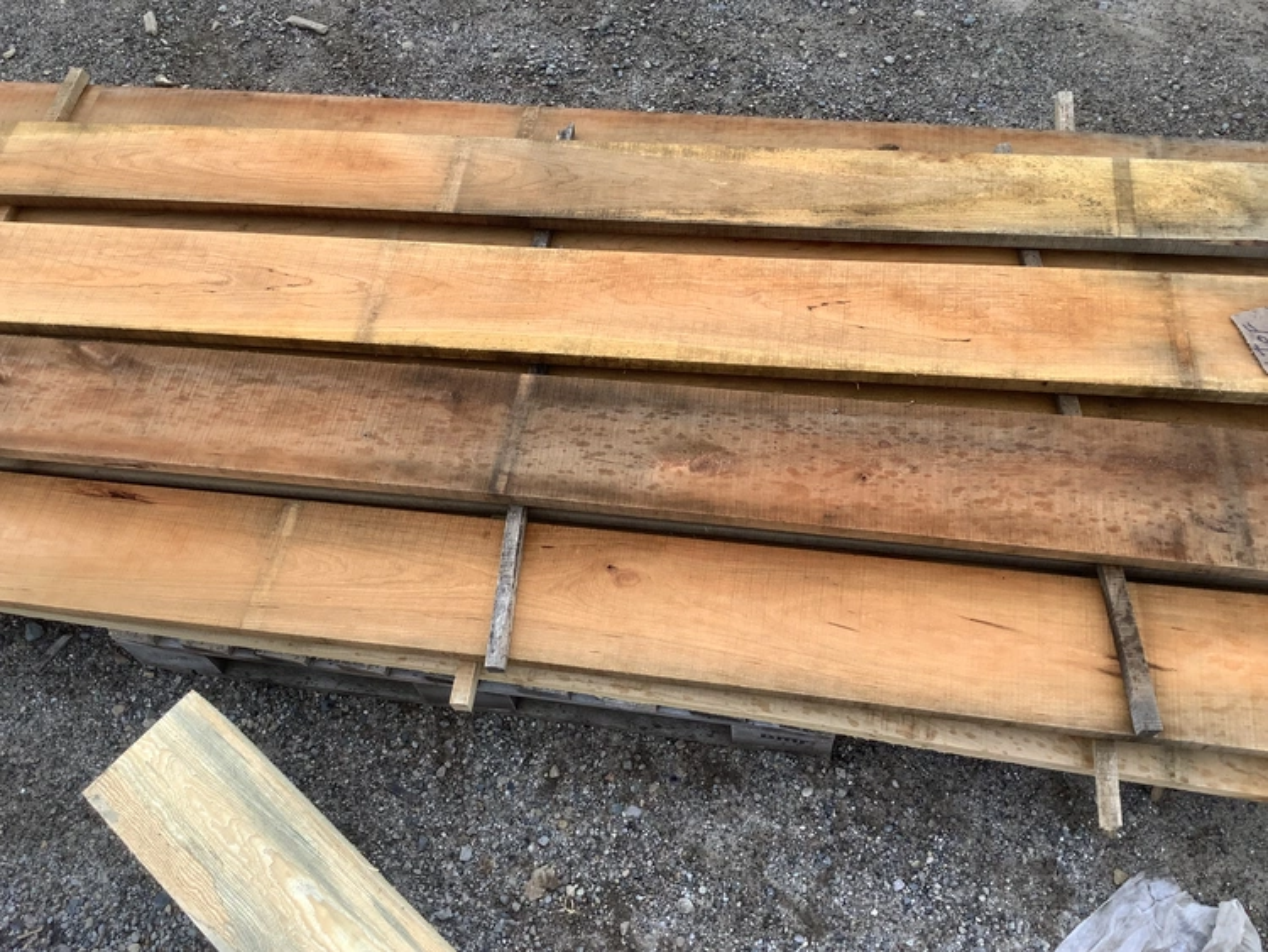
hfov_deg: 58.3
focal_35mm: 31
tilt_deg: -61.9
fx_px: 1136
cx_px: 634
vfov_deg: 45.5
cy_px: 476
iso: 25
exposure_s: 1/197
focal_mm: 3.3
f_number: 2.4
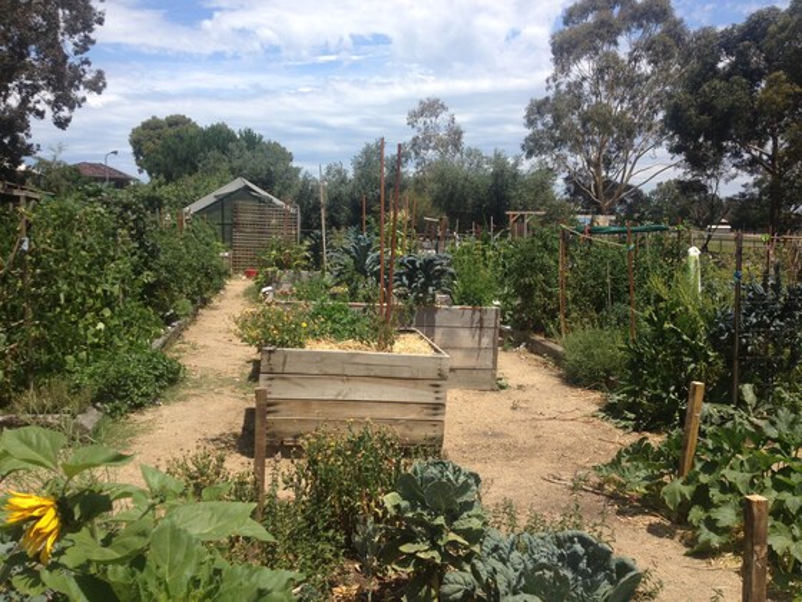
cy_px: 301
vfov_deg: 40.7
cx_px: 401
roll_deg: -0.9
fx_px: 811
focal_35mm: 35
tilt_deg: -6.8
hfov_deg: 52.6
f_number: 2.4
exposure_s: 1/2045
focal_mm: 4.28
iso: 50
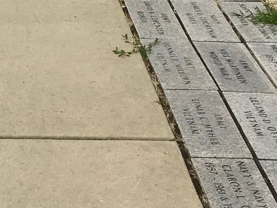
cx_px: -67
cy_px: -294
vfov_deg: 10.1
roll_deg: +0.9
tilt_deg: -1.1
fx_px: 1016
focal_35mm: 127
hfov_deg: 14.9
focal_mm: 4.15
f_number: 2.2
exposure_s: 1/296
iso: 25
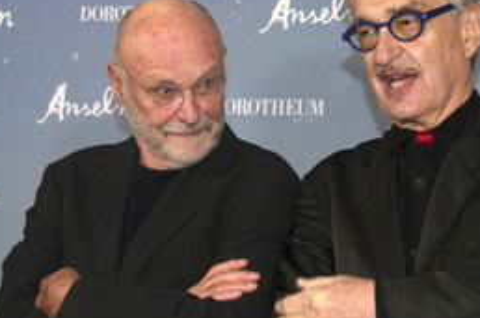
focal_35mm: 98
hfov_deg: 20.8
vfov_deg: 13.9
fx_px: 1304
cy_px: 179
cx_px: 334
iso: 1600
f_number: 5.6
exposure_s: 1/125
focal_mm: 56
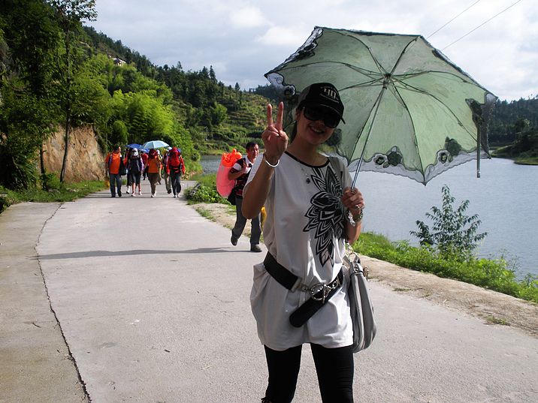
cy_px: 202
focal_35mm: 44
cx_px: 269
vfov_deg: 32.9
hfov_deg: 42.9
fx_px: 684
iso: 64
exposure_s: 1/437
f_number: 4
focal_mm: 7.7
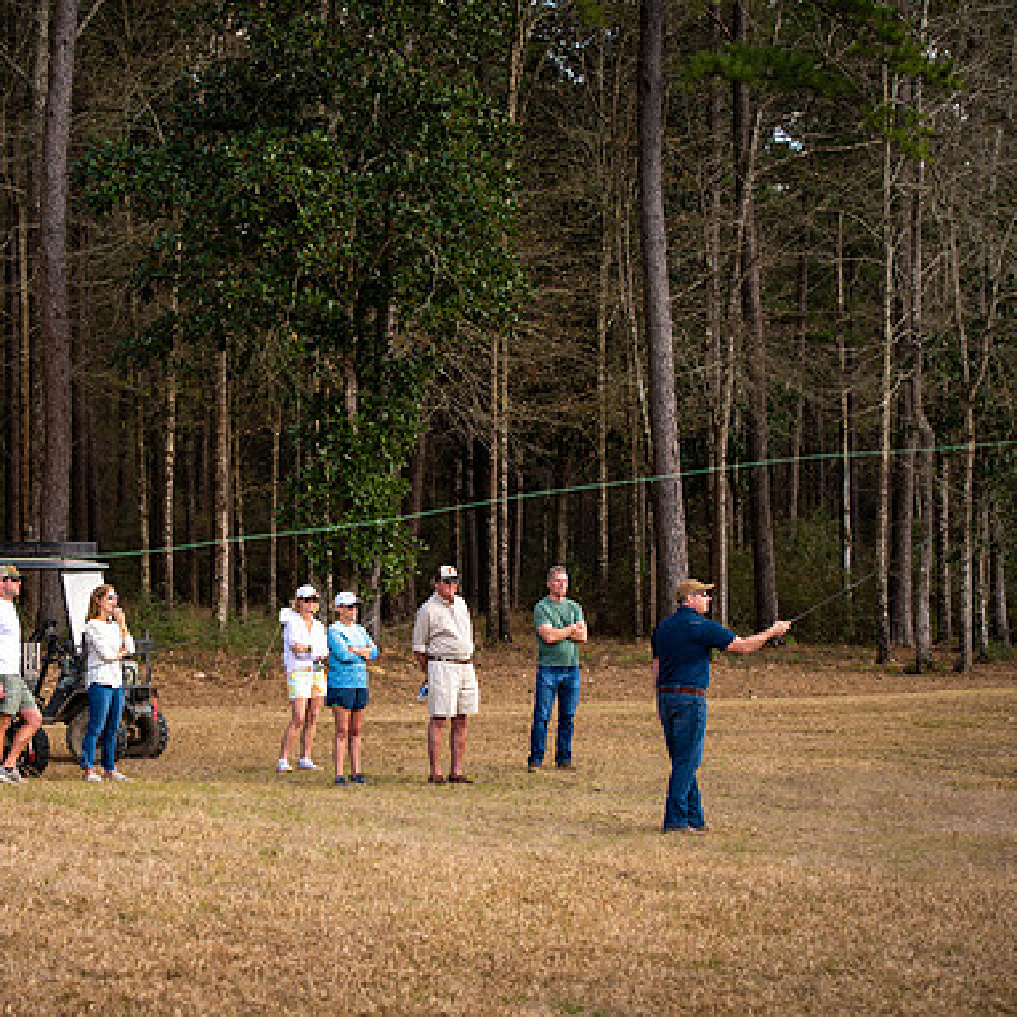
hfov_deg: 16.8
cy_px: 507
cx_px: 297
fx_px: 3424
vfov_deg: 16.9
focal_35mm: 103
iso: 160
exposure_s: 1/160
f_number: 5.6
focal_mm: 80
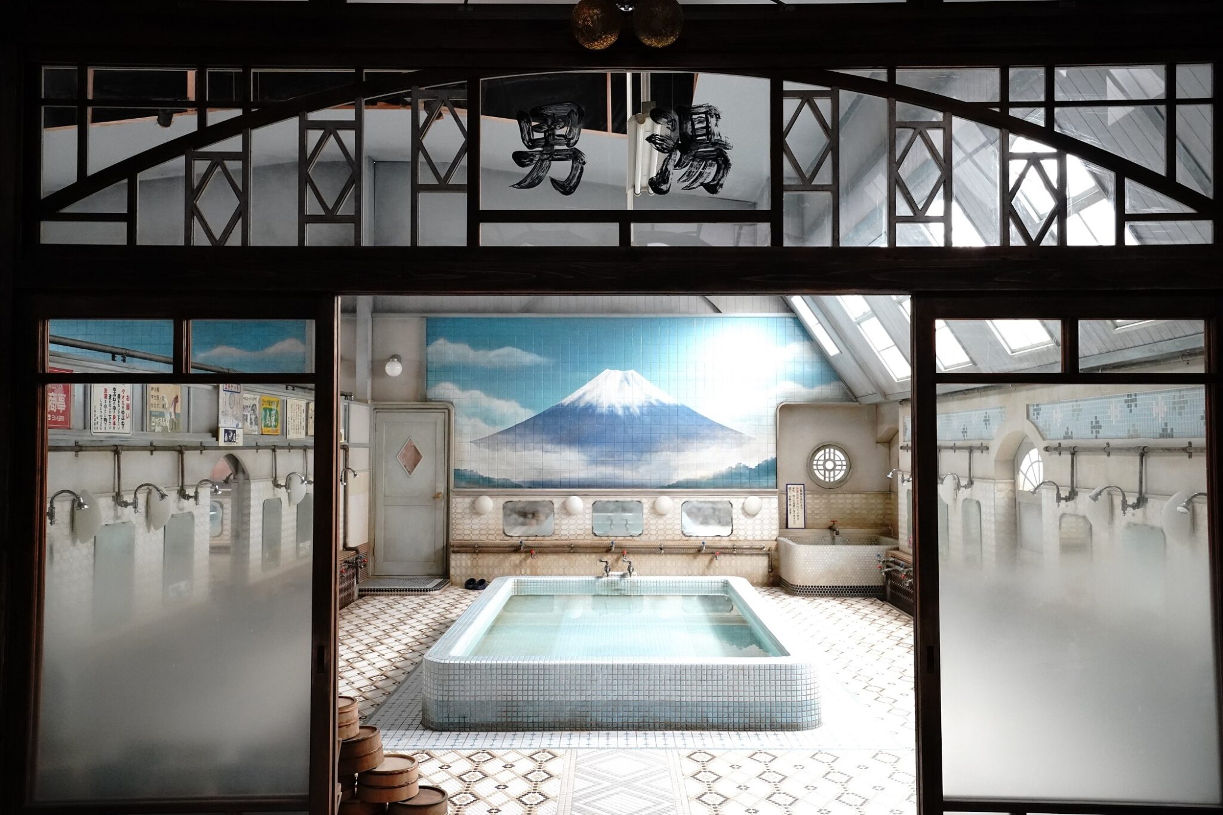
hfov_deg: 58.7
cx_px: 612
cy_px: 408
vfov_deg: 41.1
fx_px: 1087
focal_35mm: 32
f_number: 7.1
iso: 6400
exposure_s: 1/125
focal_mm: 32
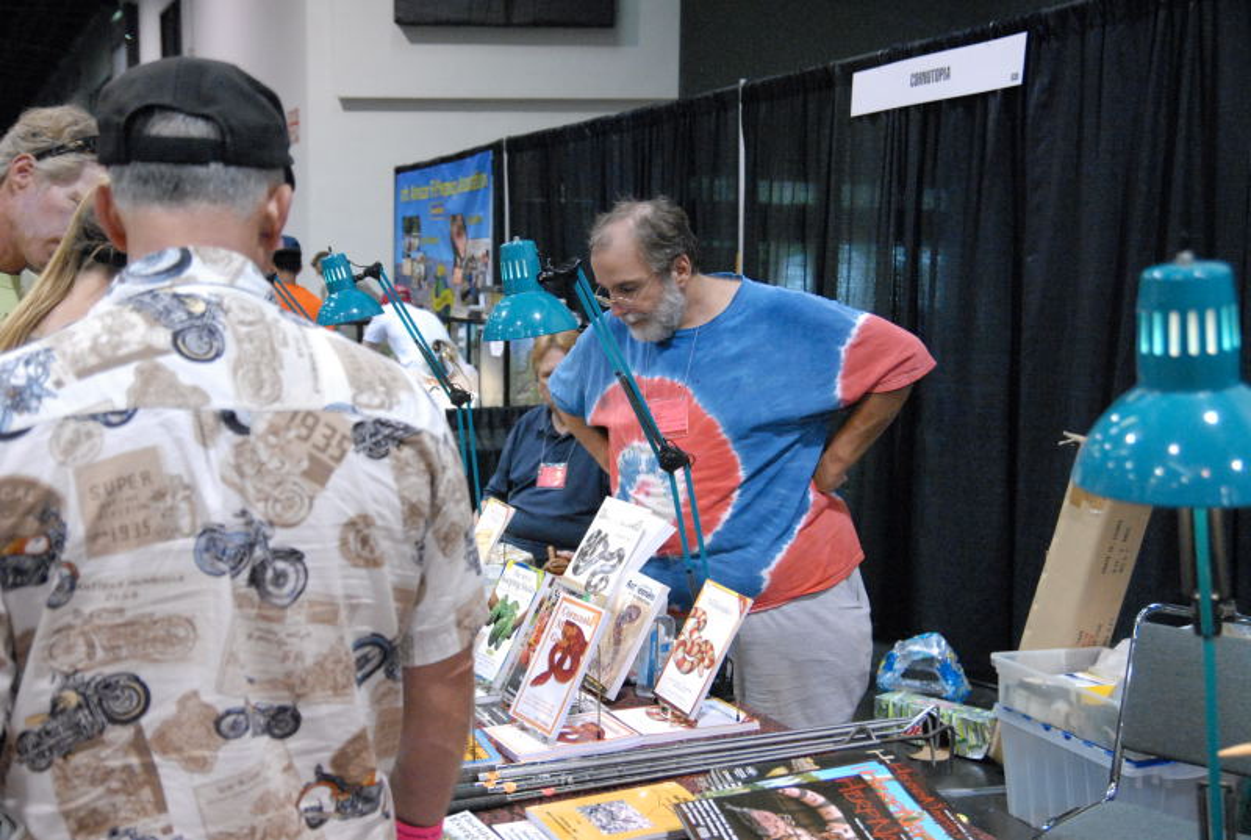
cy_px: 420
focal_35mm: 39
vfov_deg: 34.4
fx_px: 1358
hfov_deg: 49.5
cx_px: 626
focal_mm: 26
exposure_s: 1/250
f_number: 4
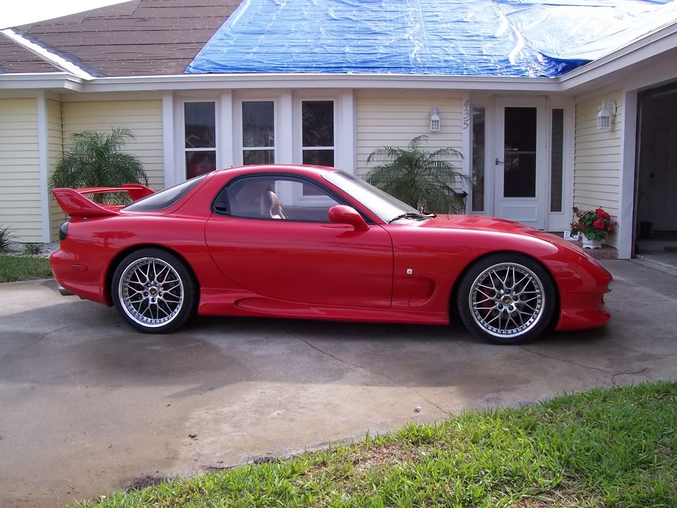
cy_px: 254
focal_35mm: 34
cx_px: 338
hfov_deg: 54.0
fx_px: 665
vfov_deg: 41.8
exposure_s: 1/180
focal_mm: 5.6
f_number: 5.6
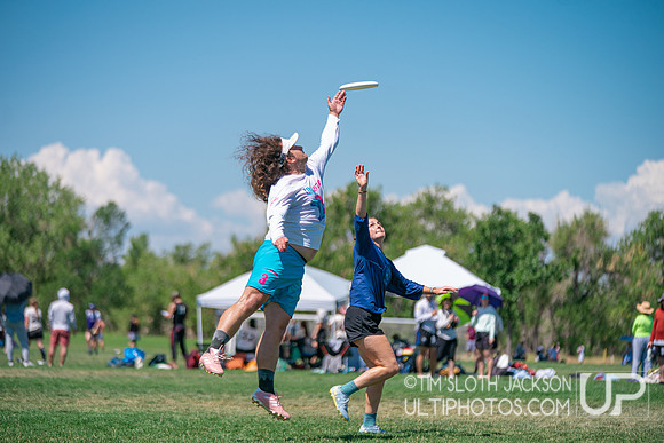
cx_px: 332
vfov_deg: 10.6
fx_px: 2380
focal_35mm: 129
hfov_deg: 15.9
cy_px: 222
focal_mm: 129
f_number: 2.8
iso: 200
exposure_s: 1/4000
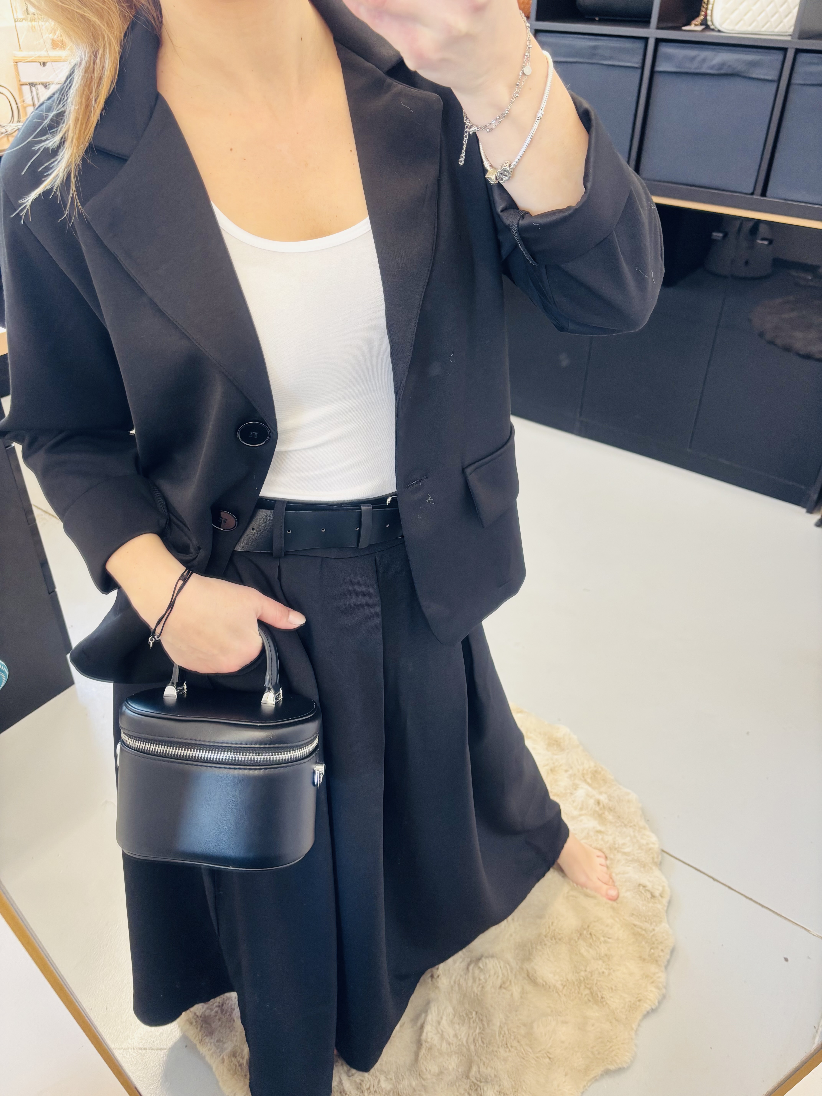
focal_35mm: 26
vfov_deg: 67.3
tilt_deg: -50.1
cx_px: 411
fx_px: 823
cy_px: 548
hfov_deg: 53.1
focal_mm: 5.96
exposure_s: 1/50
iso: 100
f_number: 1.6
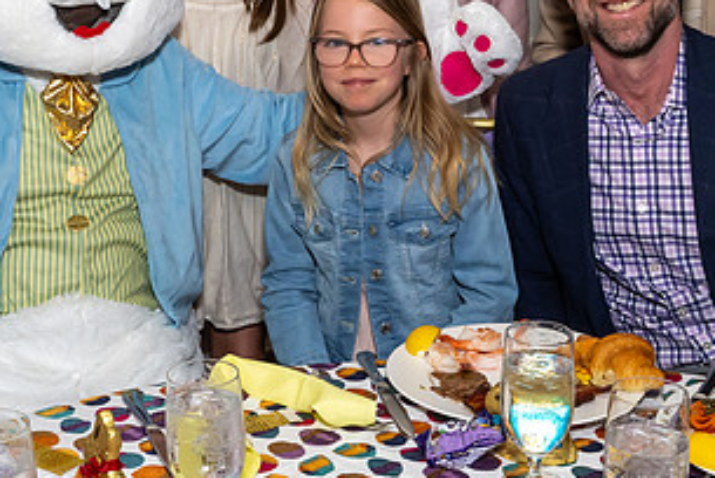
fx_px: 1252
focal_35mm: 63
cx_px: 336
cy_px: 135
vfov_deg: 21.5
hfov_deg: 31.9
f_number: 8
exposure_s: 1/250
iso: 500
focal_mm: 17
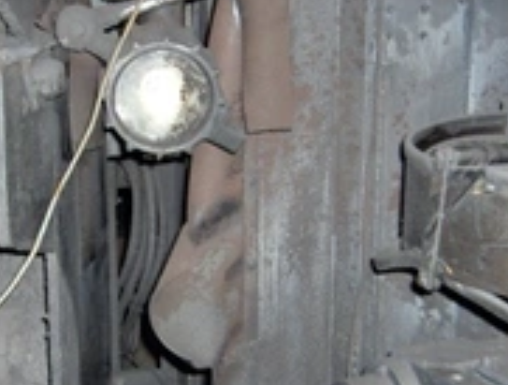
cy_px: 299
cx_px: 212
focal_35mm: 86
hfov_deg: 22.7
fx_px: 1266
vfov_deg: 17.1
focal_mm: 8
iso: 100
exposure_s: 1/60
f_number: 2.8
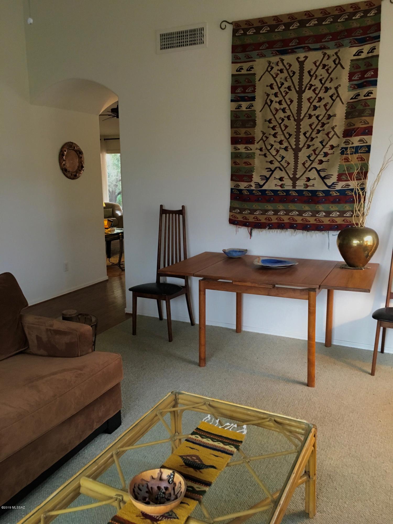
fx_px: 439
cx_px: 196
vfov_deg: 61.7
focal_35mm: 29
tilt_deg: -10.4
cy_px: 262
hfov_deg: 48.2
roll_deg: +0.6
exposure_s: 1/30
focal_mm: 4.15
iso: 125
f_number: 2.2
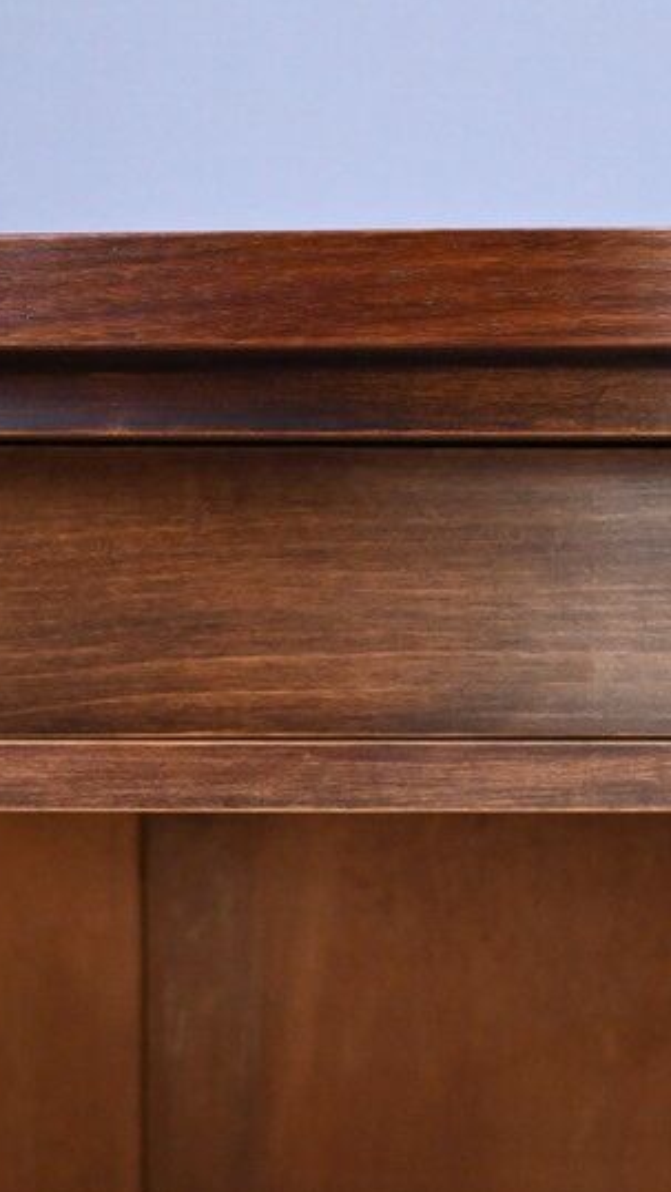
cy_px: 798
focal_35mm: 84
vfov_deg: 25.2
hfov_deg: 14.4
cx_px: 228
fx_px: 2654
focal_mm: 36
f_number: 5.6
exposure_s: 1/125
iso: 5000
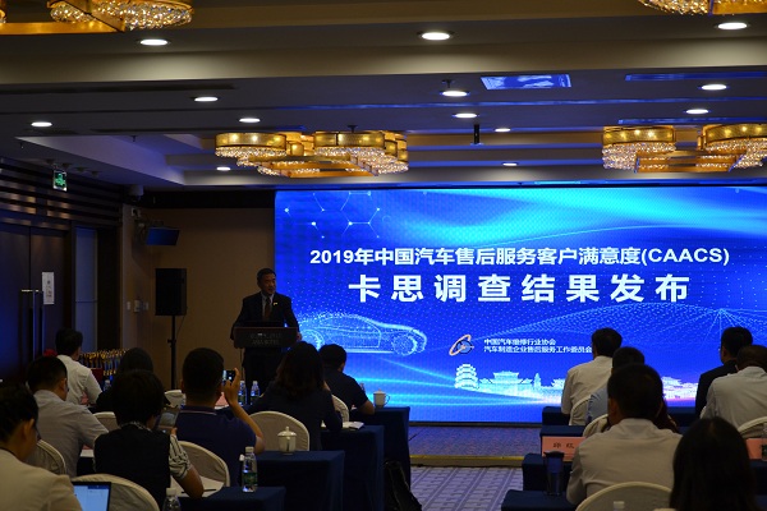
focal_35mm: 68
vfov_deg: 20.2
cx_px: 384
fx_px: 1438
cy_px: 256
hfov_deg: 29.9
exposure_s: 1/80
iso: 400
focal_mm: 45
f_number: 4.8
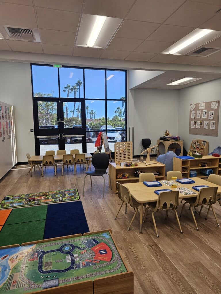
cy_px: 147
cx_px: 110
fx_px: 196
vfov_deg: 73.9
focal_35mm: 23
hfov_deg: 58.9
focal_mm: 6.3
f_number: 1.7
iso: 50
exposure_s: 1/120
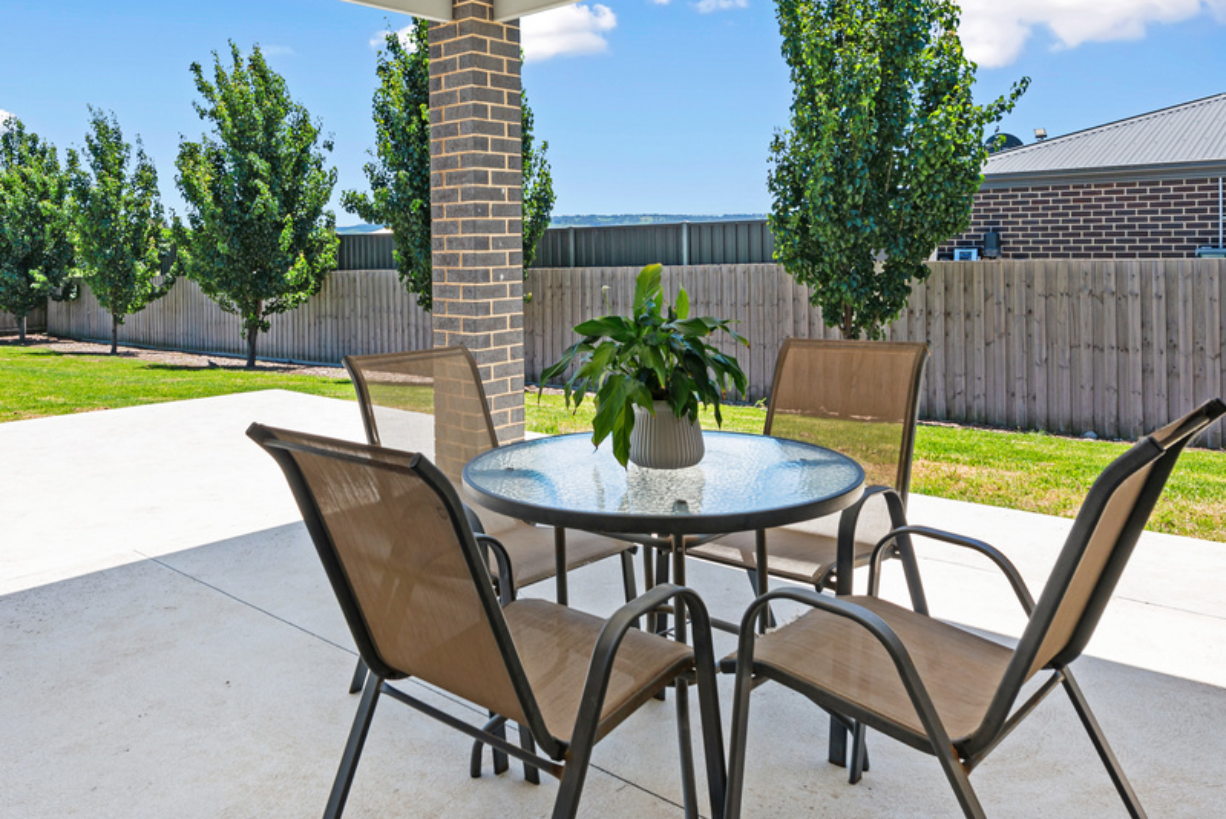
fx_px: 954
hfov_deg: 65.2
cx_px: 538
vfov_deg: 45.6
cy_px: 258
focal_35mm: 28
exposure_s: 1/125
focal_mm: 14
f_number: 8
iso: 125
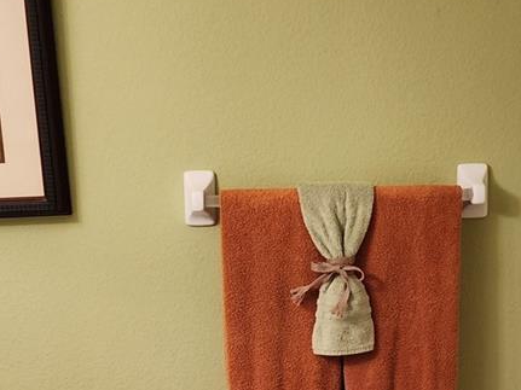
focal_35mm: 64
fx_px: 963
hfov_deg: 30.2
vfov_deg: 22.8
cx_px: 293
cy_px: 263
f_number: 1.8
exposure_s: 1/120
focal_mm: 6.4
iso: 200
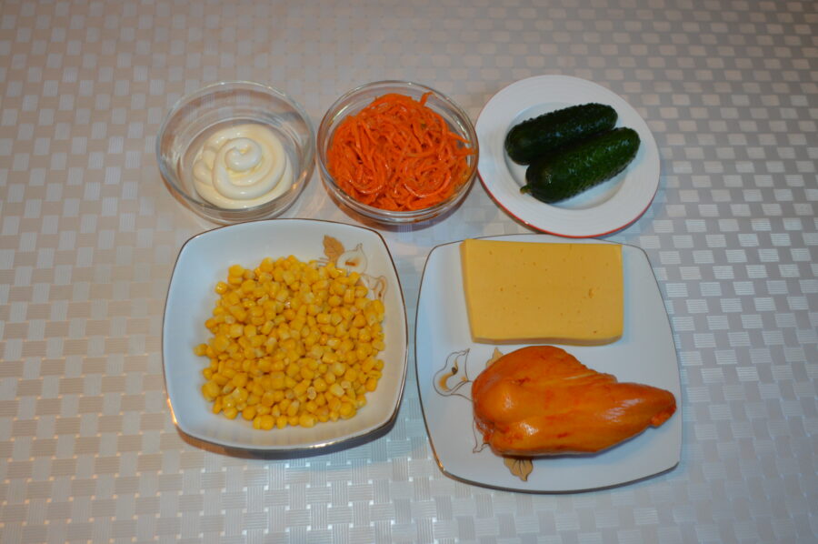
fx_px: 749
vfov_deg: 39.9
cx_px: 409
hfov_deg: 57.3
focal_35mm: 33
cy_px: 272
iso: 500
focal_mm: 22
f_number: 3.8
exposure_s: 1/60
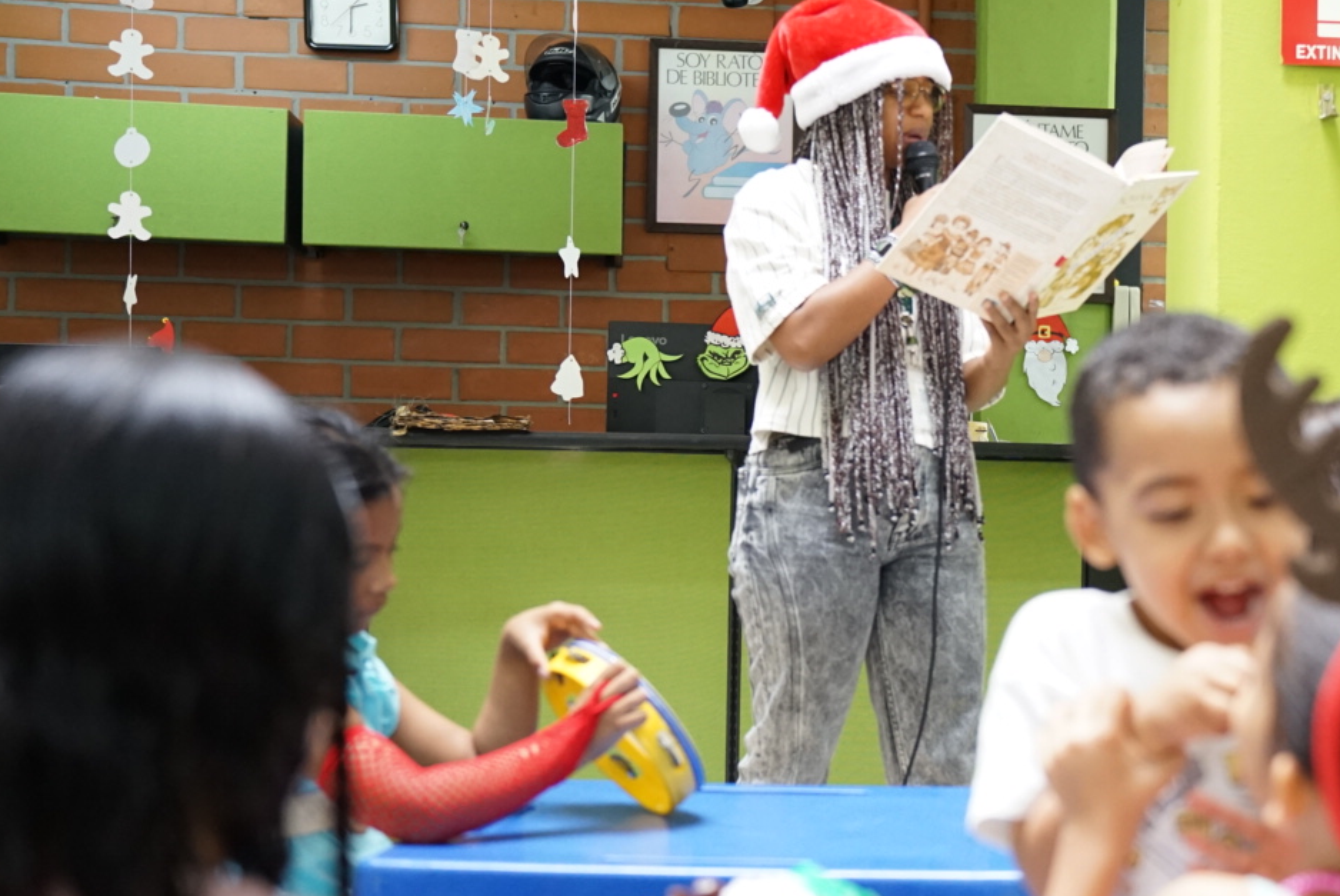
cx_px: 1044
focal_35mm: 62
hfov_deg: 31.6
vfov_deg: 21.9
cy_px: 482
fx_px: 2309
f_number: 2.8
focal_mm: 36
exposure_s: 1/200
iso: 2000
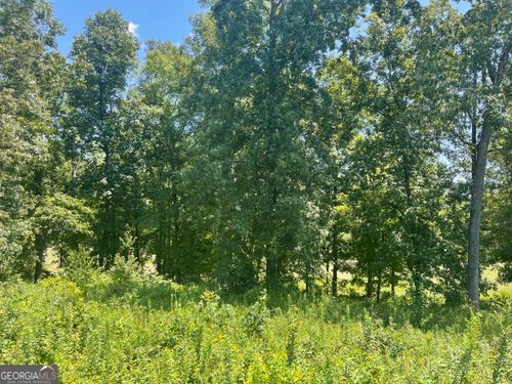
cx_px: 256
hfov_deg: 69.4
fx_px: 370
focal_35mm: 25
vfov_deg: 54.9
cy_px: 192
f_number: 1.6
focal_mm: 5.1
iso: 32
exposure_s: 1/635
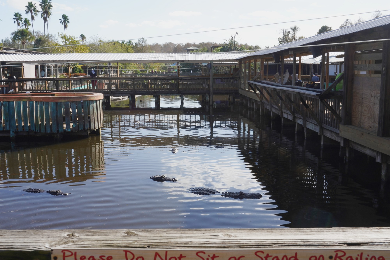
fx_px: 390
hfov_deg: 53.1
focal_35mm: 36
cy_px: 130
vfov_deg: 36.9
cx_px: 195
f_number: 22
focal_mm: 36
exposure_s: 1/100
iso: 400
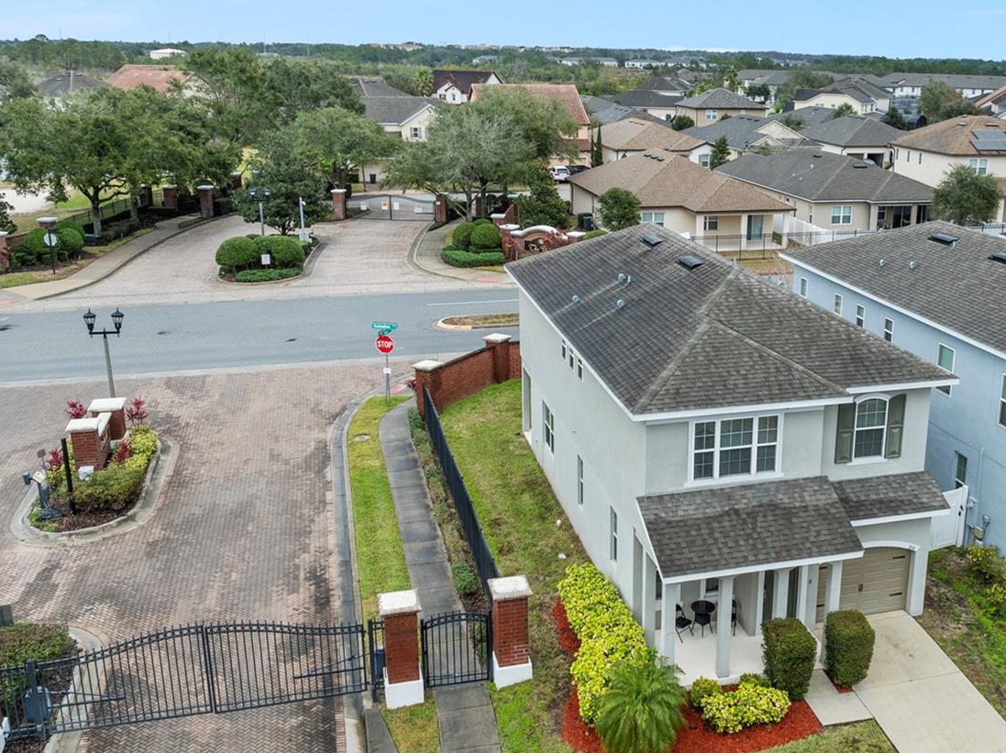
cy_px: 353
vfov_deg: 40.6
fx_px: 1016
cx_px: 666
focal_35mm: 35
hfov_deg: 51.7
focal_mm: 12.29
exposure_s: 1/240
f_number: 2.8
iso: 110
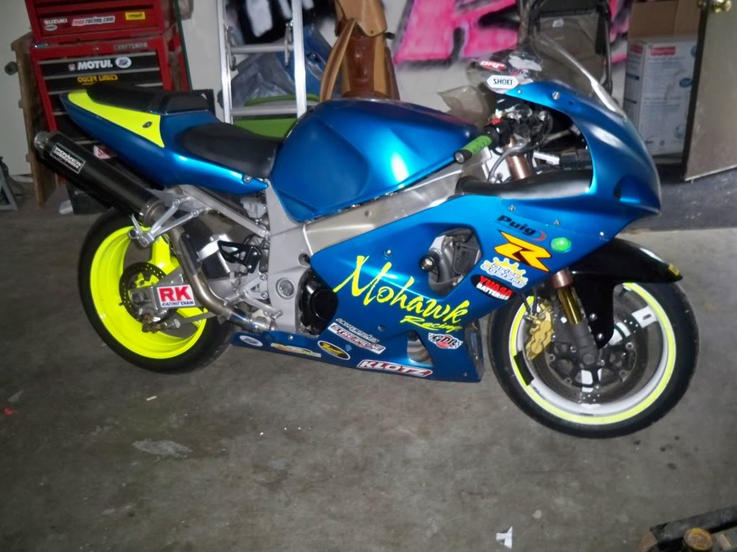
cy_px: 276
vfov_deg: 40.7
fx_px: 745
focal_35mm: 35
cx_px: 368
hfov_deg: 52.6
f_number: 3.1
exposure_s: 1/60
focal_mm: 6.3
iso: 400
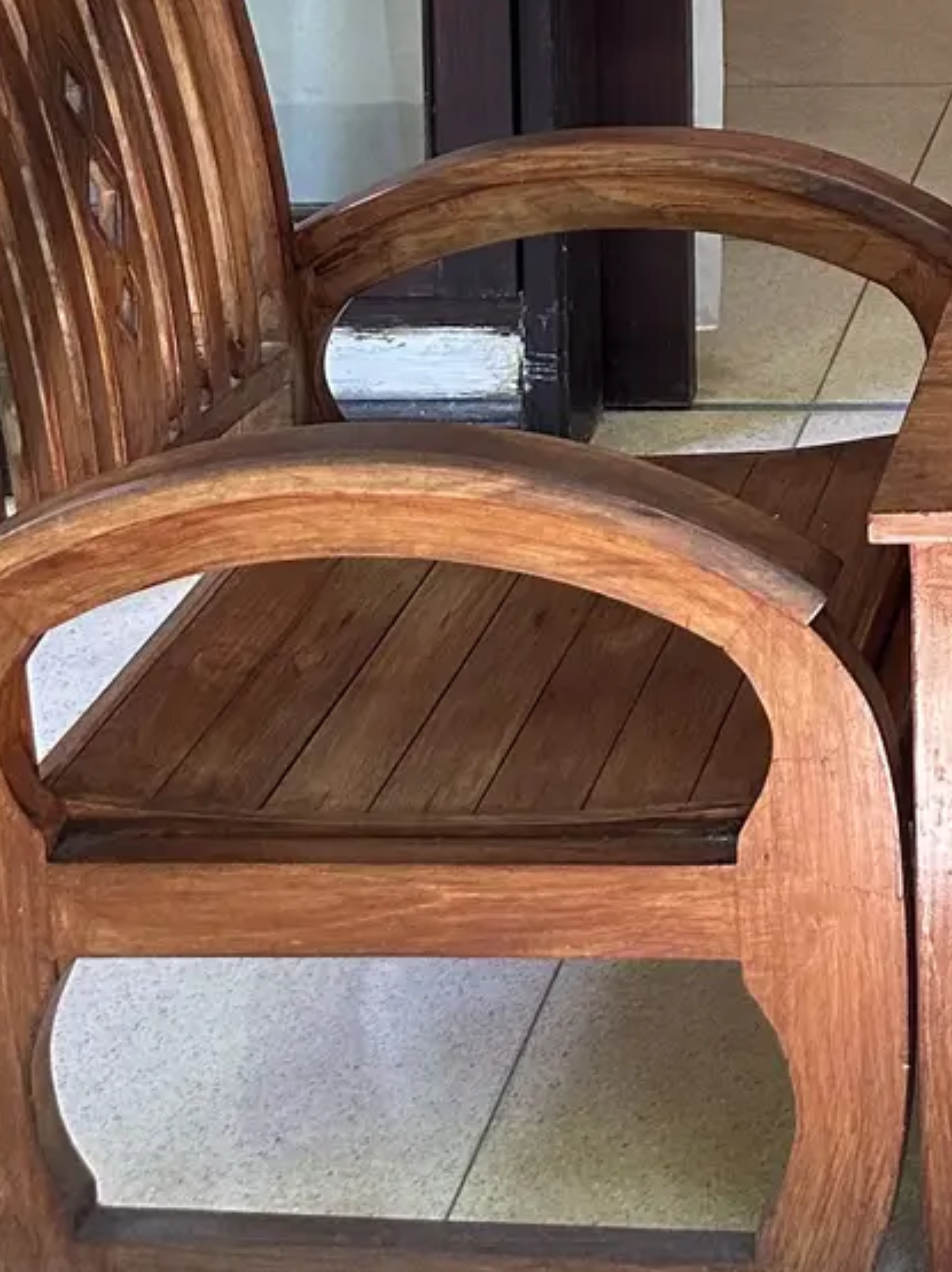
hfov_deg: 17.2
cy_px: -540
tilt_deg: -4.3
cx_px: 1386
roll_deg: +0.5
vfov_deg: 21.6
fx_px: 2862
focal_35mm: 78
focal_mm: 6.86
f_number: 1.78
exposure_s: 1/90
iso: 250
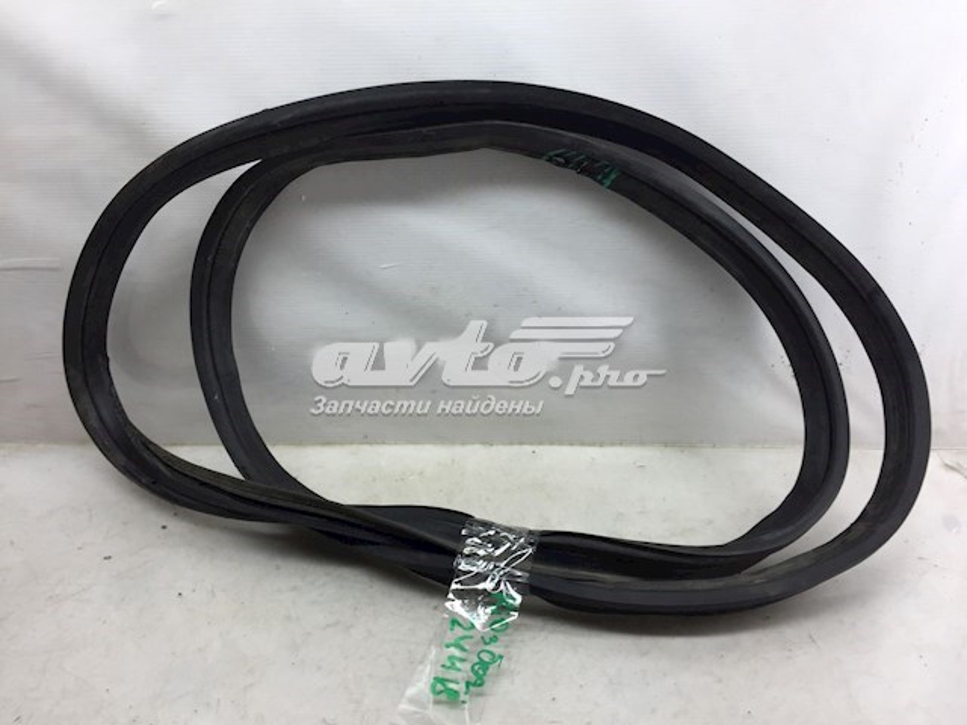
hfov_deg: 61.7
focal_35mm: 29
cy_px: 362
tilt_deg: -22.4
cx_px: 484
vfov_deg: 48.2
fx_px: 810
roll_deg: -0.1
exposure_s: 1/50
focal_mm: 4.15
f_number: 2.2
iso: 40
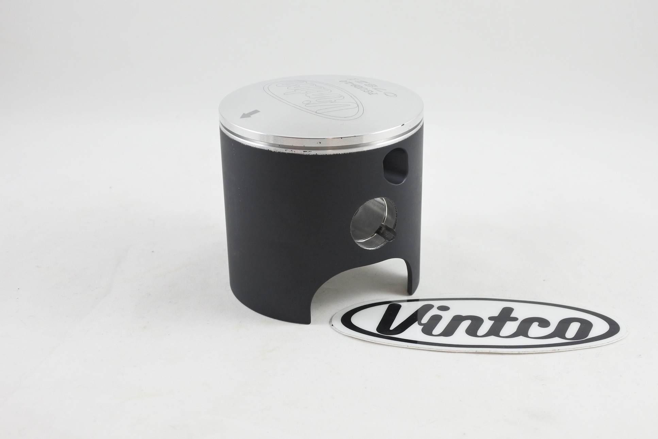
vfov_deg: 33.4
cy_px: 220
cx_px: 329
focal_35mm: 40
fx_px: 731
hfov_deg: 48.5
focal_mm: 15
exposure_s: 1/125
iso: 560
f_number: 4.2
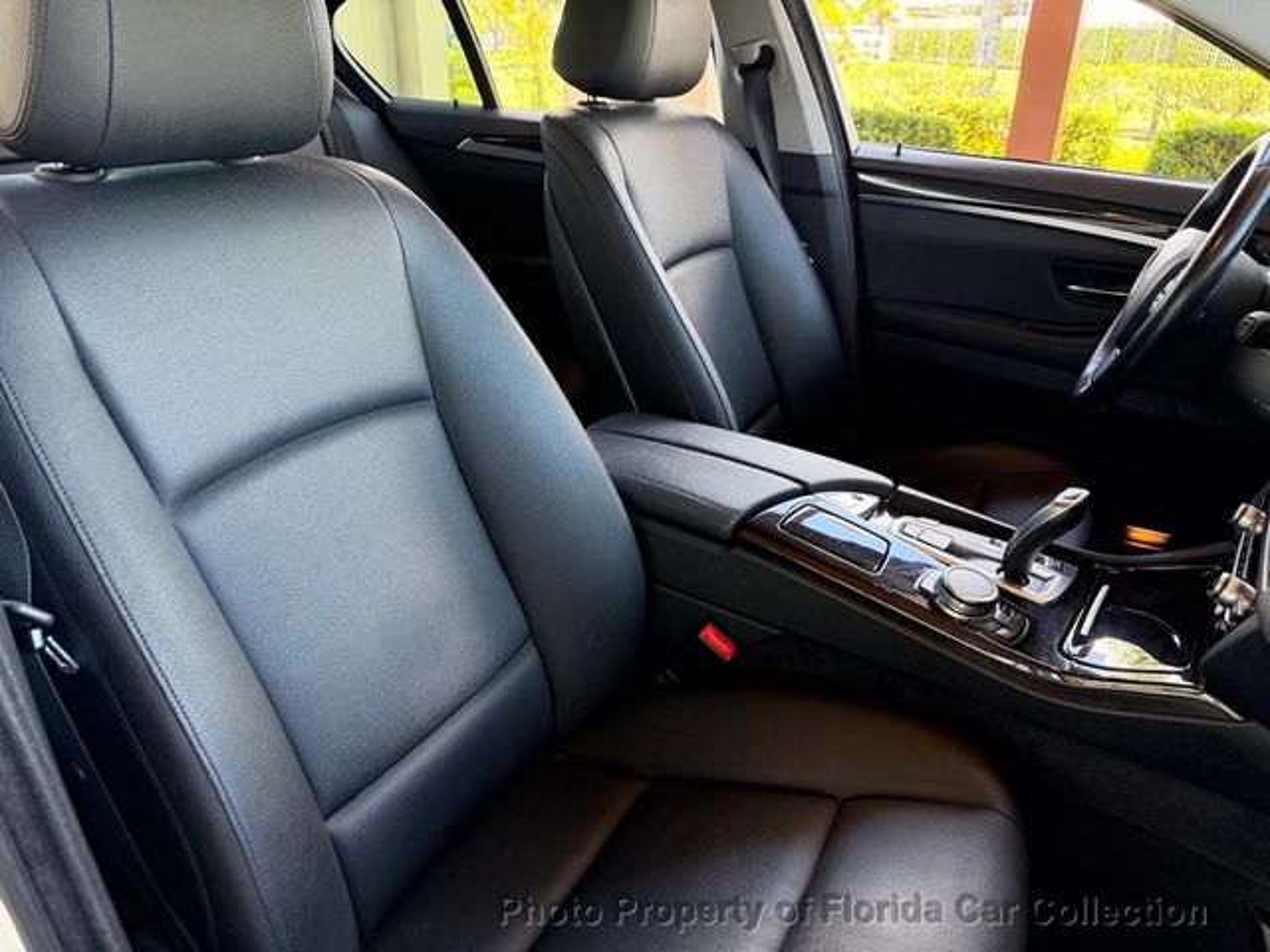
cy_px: 476
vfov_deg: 56.8
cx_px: 635
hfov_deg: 71.6
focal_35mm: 24
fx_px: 881
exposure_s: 1/64
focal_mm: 6.76
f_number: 1.78
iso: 200
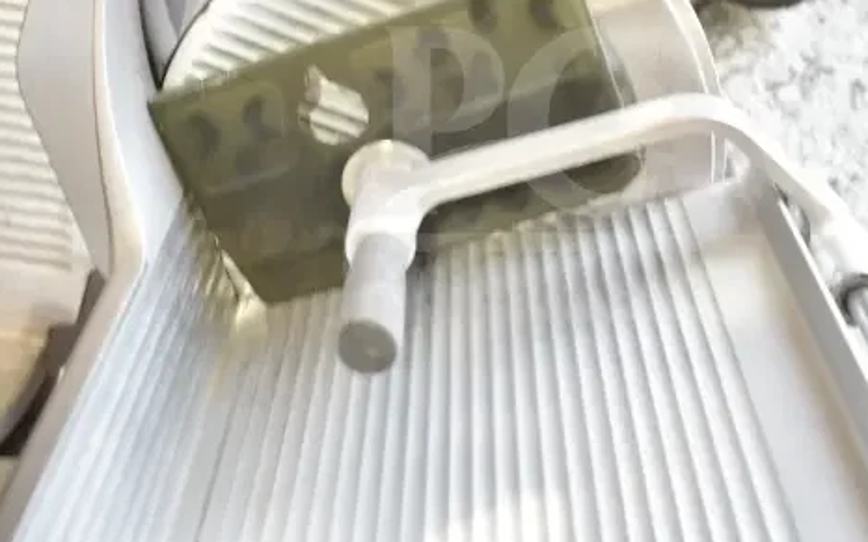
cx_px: 551
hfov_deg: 36.0
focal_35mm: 56
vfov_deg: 23.0
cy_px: 174
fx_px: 1324
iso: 360
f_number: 4.2
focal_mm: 28
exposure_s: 1/50
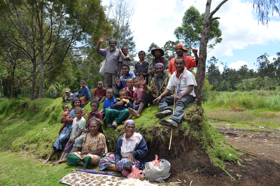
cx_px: 140
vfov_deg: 43.4
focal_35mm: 30
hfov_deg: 62.0
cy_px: 93
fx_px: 233
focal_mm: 20
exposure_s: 1/250
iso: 140
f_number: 8
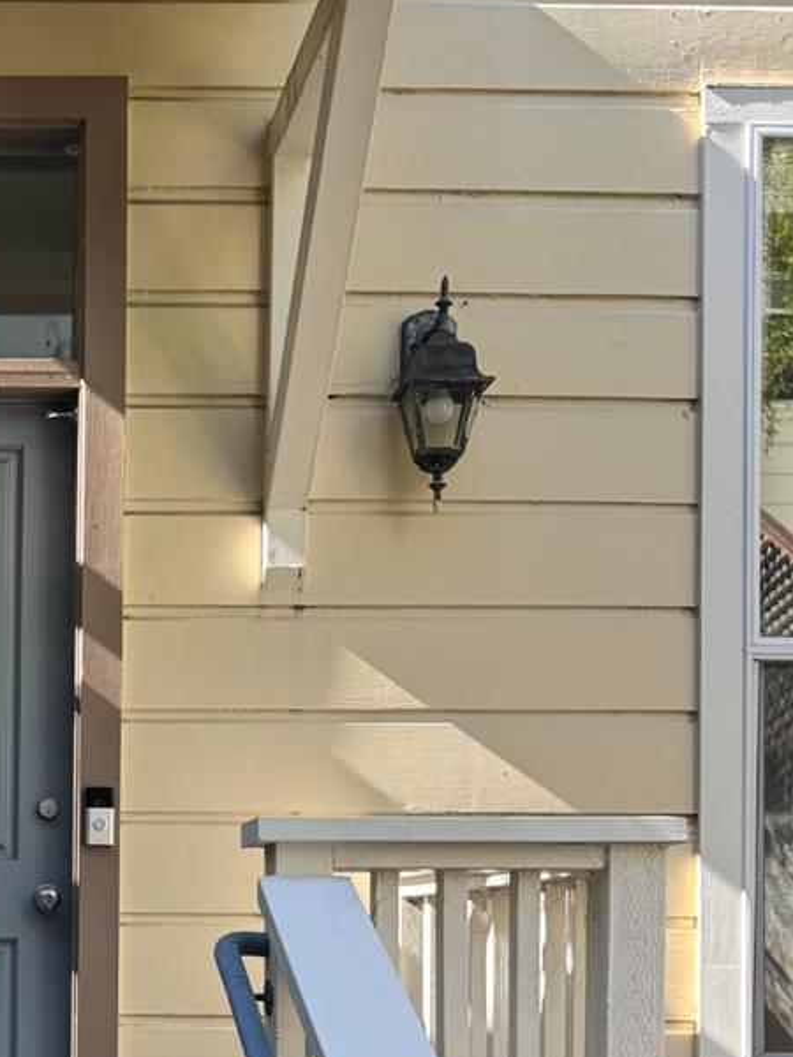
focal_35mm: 60
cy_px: 938
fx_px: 1833
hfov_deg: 23.0
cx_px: -73
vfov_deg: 30.8
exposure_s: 1/582
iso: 80
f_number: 1.78
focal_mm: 6.76
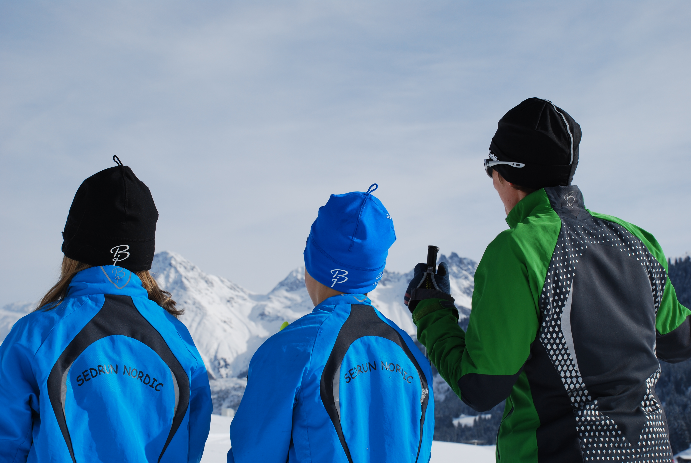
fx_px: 1268
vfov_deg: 20.7
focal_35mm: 66
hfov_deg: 30.5
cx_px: 346
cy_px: 232
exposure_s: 1/320
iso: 100
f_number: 9
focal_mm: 44
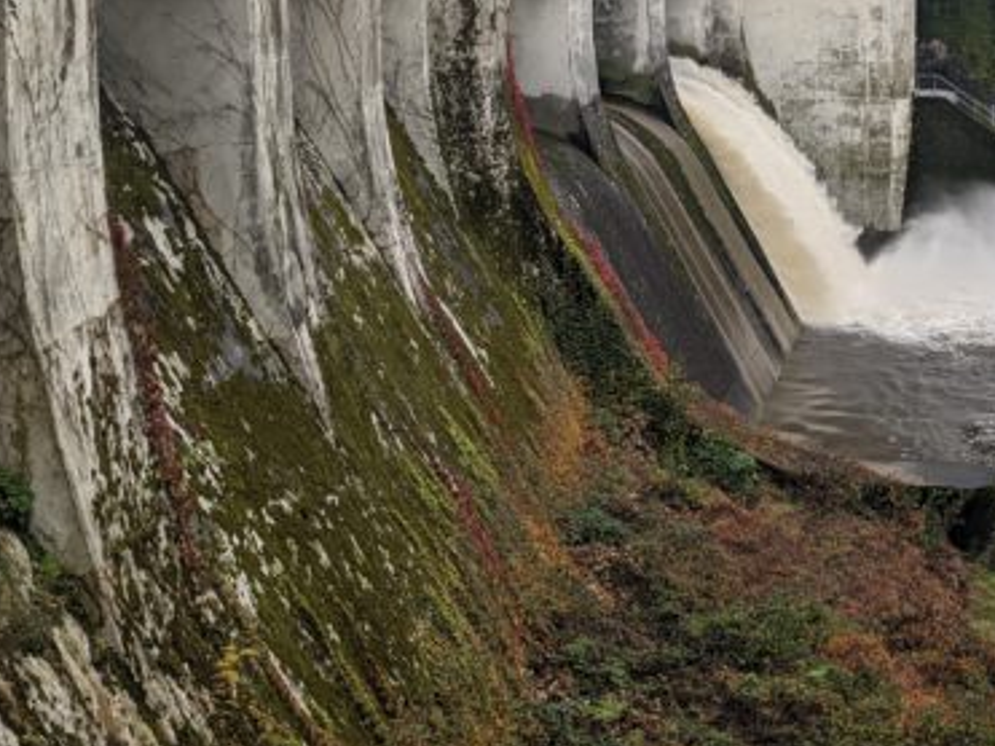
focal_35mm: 51
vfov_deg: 27.4
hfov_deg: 35.7
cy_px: 55
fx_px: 1465
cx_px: 853
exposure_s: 1/1560
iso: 55
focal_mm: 4.38
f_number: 1.73
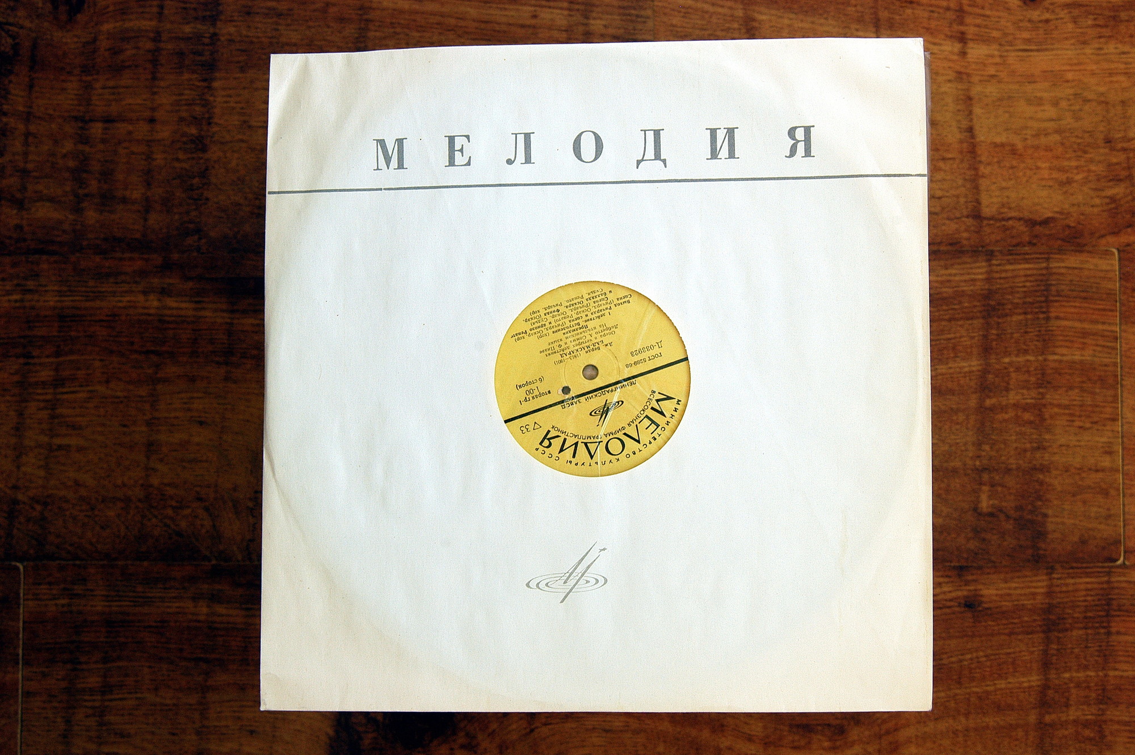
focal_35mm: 52
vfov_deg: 25.7
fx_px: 1654
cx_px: 568
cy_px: 378
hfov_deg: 37.9
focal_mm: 35
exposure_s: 1/160
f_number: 6.3
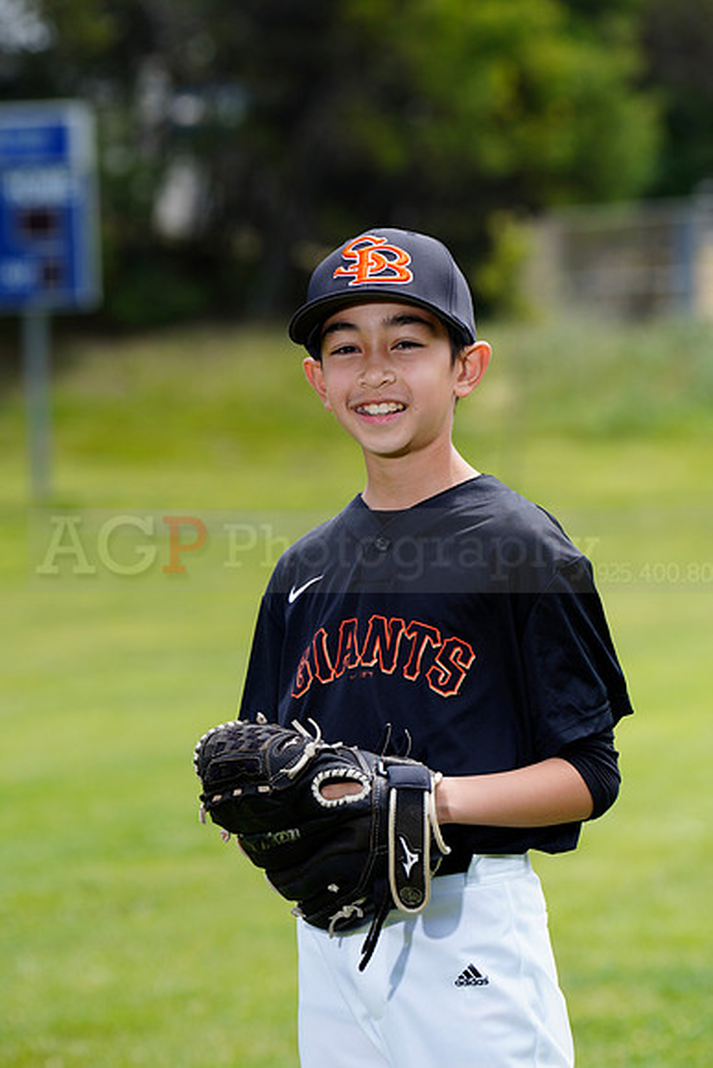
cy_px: 534
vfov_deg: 10.8
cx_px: 356
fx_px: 5670
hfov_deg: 7.2
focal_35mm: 191
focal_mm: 191
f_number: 6.3
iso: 100
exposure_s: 1/250
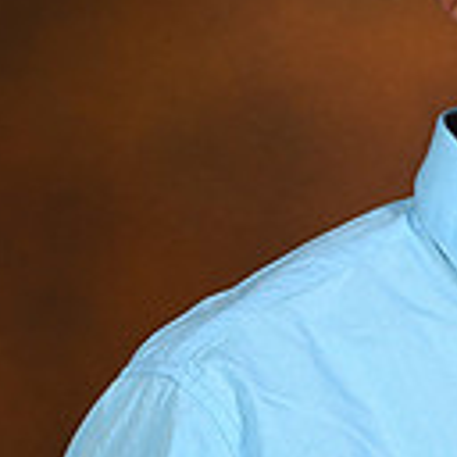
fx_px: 6034
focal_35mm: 404
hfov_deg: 4.3
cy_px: 102
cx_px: 921
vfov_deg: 4.3
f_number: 10
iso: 200
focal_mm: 105
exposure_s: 1/125
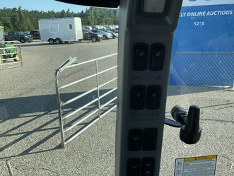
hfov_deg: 52.5
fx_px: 237
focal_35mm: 35
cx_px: 131
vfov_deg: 40.8
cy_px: 90
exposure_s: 1/568
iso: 25
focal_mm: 3
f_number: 1.8
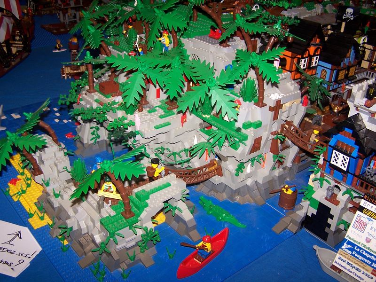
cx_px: 188
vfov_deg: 37.7
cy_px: 141
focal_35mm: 38
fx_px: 413
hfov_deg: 49.0
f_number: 2.8
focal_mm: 6.3
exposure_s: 1/60
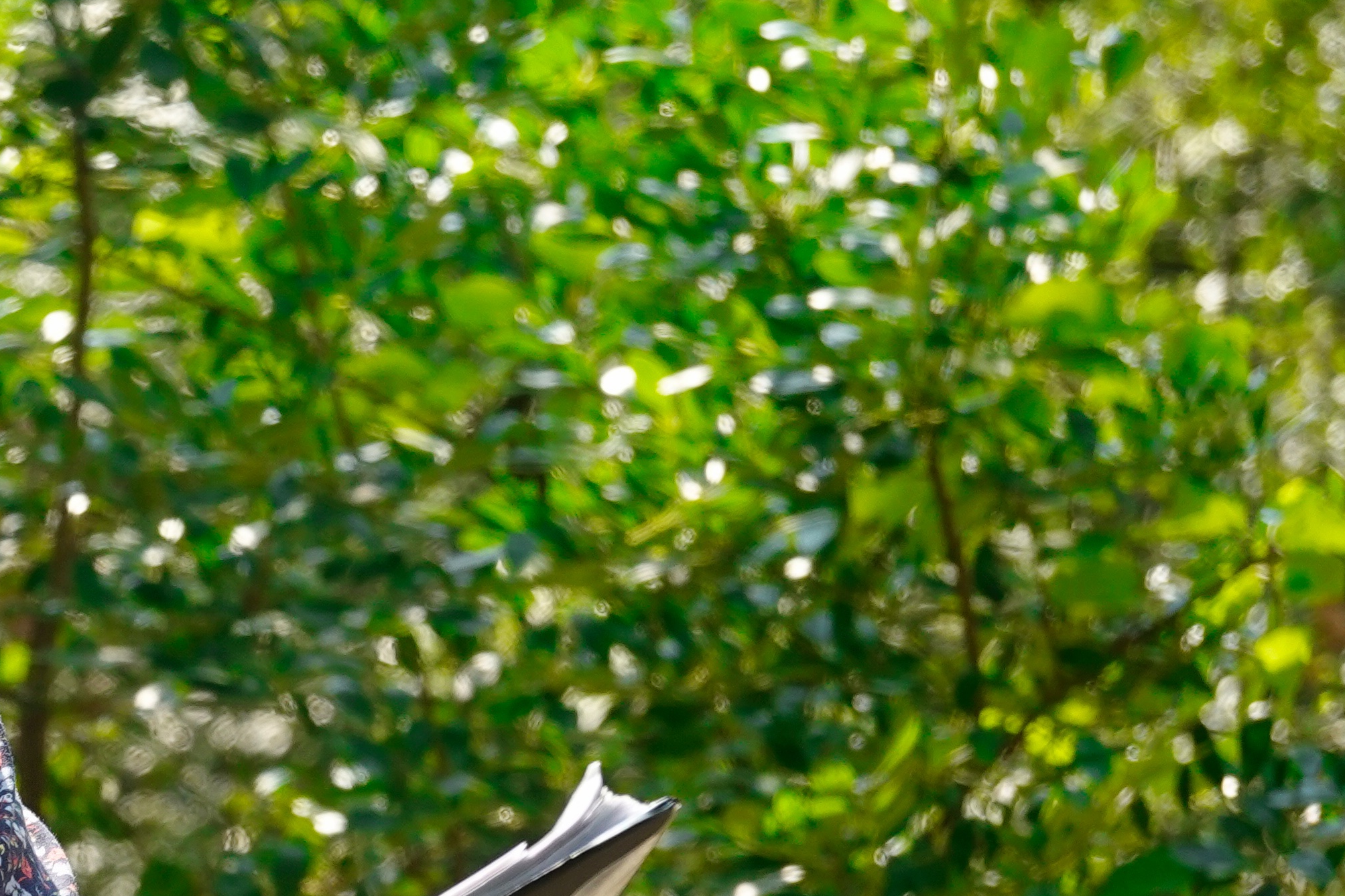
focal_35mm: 338
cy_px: 522
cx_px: -399
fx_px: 12627
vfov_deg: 4.1
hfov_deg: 6.1
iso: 125
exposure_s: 1/125
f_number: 4.5
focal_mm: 45.23
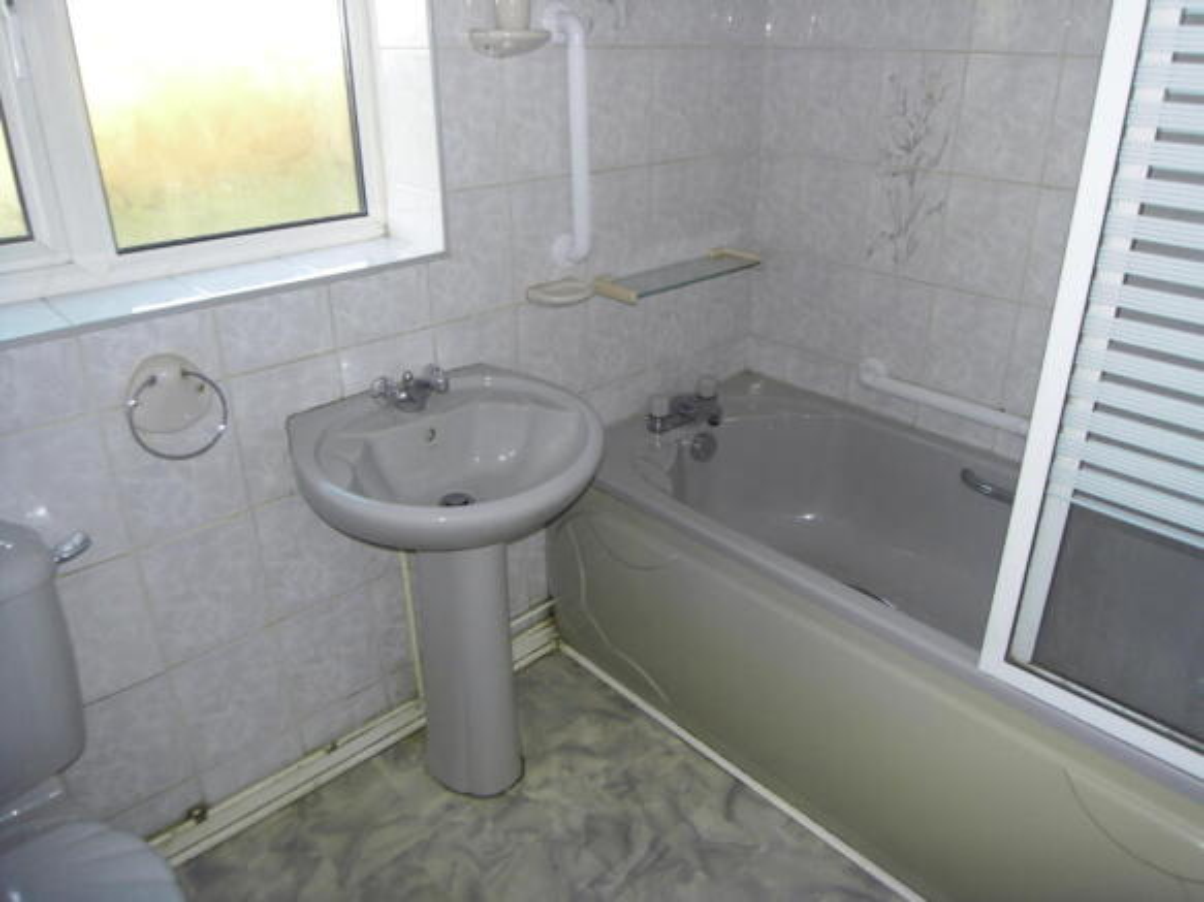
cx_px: 602
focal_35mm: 24
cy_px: 451
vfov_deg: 56.8
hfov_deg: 71.6
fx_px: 835
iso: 100
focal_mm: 4.3
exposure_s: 1/40
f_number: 2.8
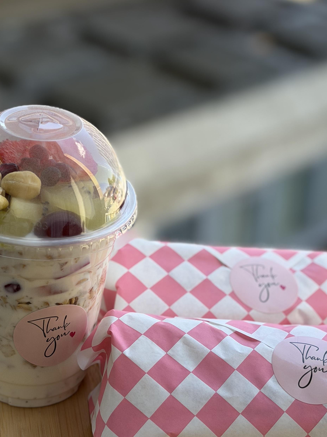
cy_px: 243
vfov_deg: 25.0
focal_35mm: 78
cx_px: 201
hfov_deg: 18.9
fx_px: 982
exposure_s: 1/754
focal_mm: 6.76
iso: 64
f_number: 1.78
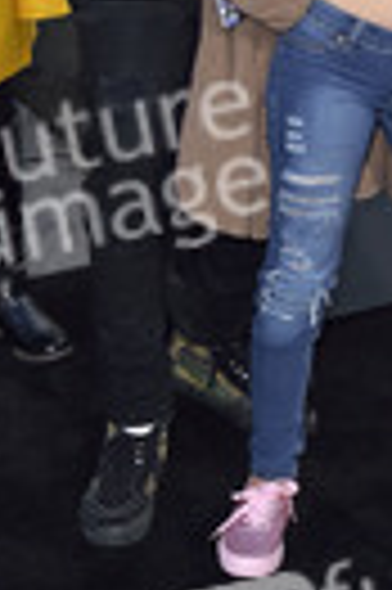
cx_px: 529
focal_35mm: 116
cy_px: -36
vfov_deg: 17.2
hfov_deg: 11.4
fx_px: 1900
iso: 640
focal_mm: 38
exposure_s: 1/250
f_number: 6.3
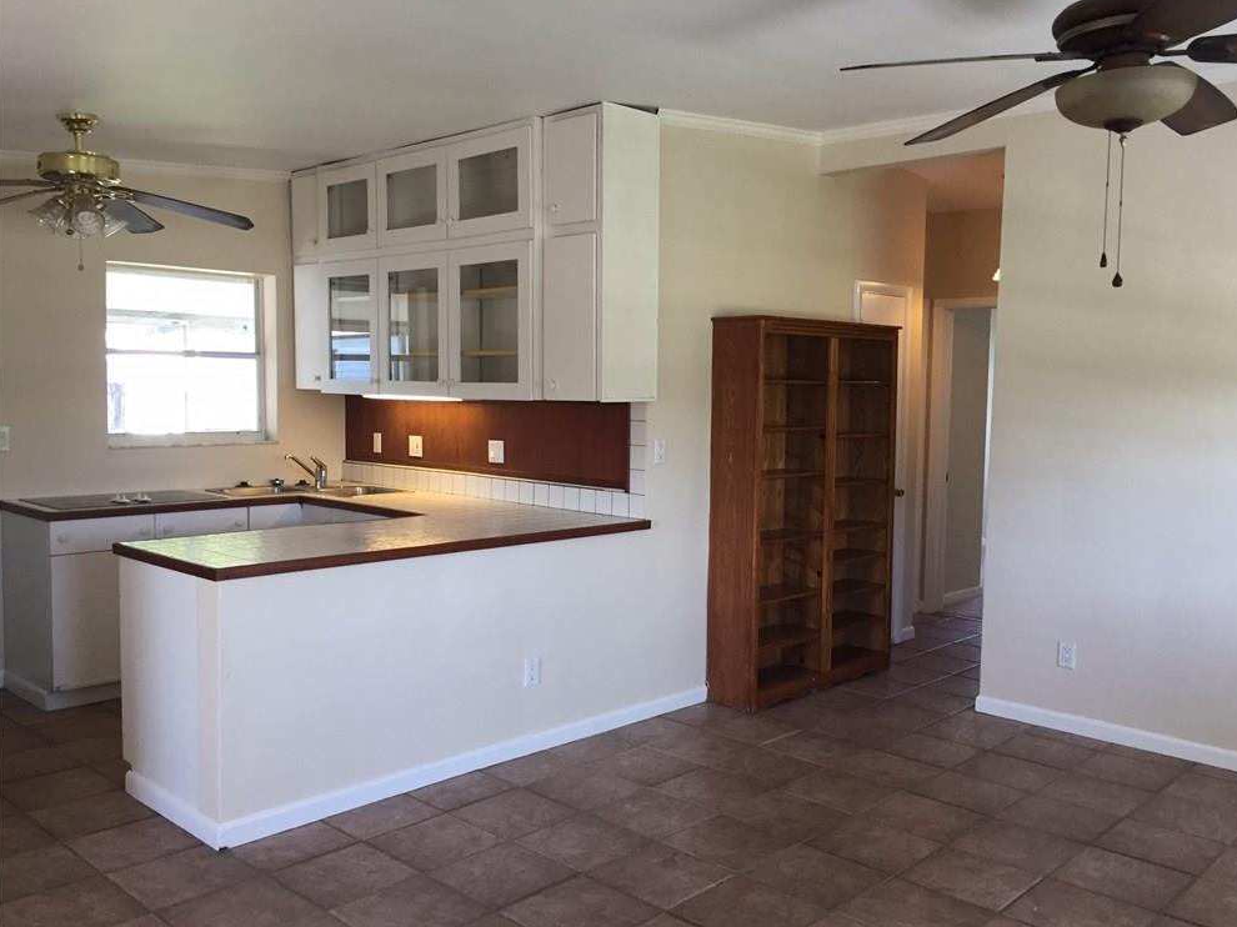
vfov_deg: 46.8
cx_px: 635
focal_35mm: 30
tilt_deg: -4.5
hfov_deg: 60.0
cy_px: 468
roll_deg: -3.2
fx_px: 1072
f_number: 2.2
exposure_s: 1/30
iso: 50
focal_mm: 4.15
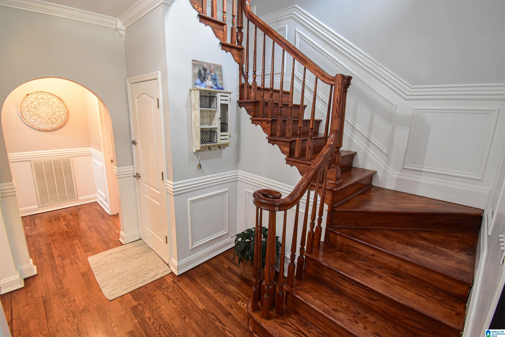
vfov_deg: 77.3
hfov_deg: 100.4
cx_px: 252
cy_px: 168
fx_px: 210
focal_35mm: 15
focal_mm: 10
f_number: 6.3
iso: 1600
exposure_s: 1/15
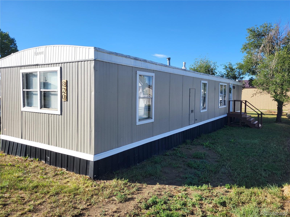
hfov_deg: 67.3
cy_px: 108
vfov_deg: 53.1
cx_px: 145
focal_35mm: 26
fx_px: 218
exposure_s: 1/1476
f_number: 1.8
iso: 40
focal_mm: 5.4
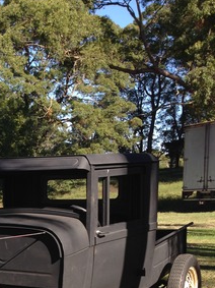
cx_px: 0
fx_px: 580
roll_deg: -0.5
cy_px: 302
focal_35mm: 70
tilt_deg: -14.7
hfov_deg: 20.3
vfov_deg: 26.0
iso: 50
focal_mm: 4.12
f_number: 2.4
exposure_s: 1/630
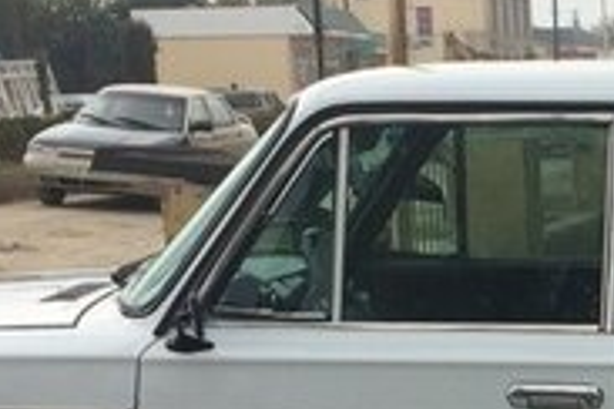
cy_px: 551
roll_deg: +0.5
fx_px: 1859
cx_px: 664
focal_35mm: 109
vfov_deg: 12.2
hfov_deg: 18.1
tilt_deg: -14.3
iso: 32
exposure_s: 1/1520
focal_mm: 4.15
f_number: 2.2
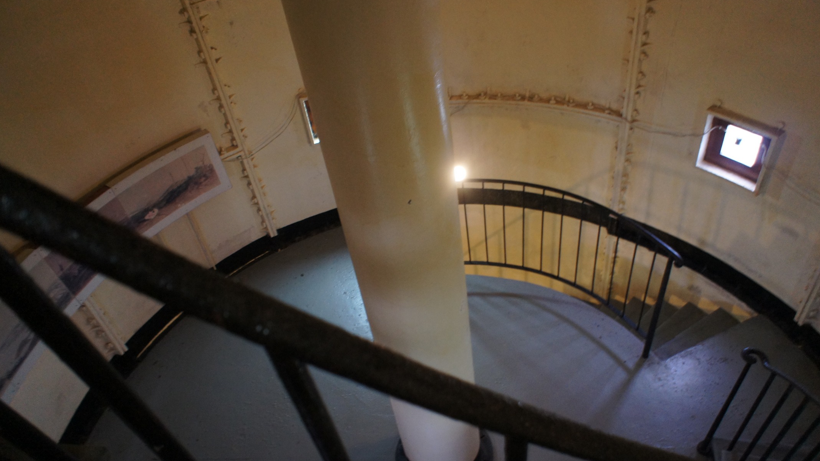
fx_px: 565
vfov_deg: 44.3
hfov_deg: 71.9
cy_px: 266
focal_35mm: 26
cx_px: 412
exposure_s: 1/40
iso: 1600
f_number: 2.8
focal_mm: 16
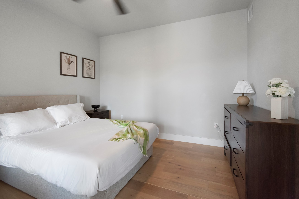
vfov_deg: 77.3
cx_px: 150
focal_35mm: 15
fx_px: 125
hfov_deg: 100.4
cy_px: 100
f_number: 4.5
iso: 1000
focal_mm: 10
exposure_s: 1/60
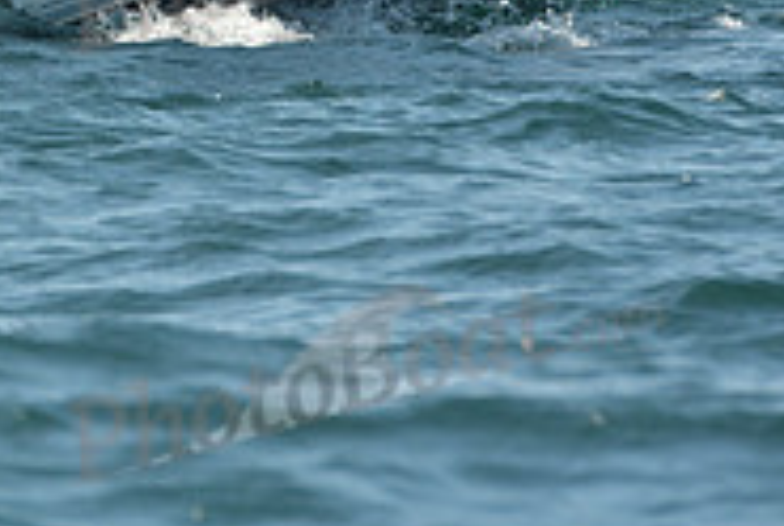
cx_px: -148
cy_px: -218
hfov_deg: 3.3
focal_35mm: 626
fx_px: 13655
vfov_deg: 2.2
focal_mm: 200
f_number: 8
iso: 320
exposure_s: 1/640
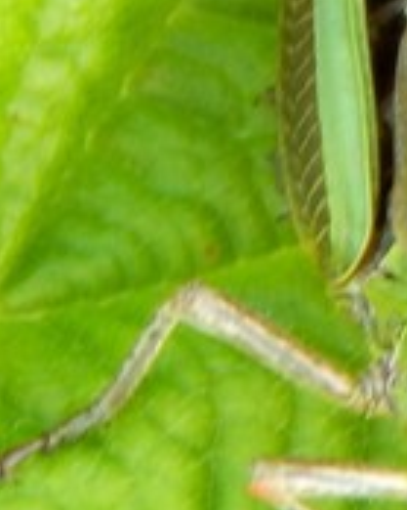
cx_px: 540
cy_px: 138
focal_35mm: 1194
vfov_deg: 1.6
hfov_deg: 1.3
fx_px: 17994
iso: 125
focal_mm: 44.9
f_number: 5.6
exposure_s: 1/50
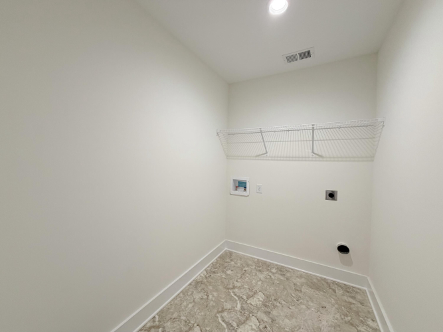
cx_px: 222
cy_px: 166
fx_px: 179
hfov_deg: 102.1
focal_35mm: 14
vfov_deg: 85.7
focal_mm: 2.22
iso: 250
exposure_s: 1/120
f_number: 2.2
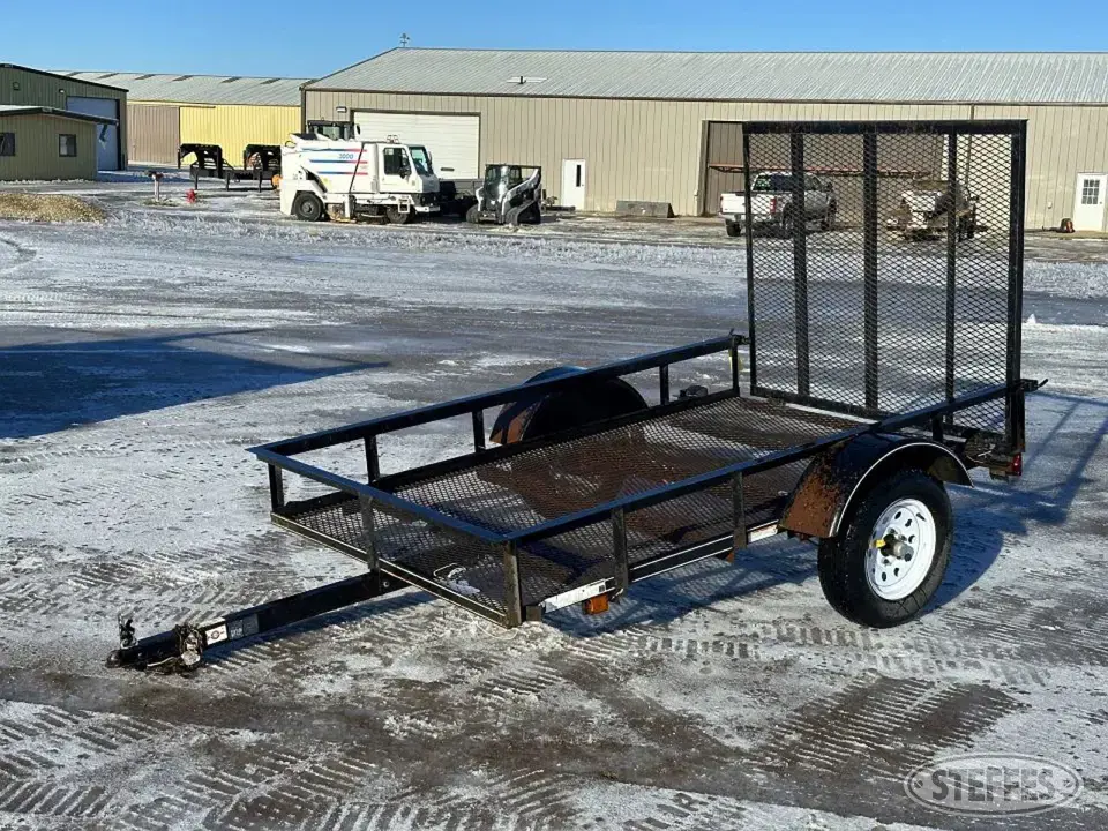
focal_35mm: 48
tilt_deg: -8.9
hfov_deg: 39.7
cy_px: 416
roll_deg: -3.1
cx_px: 554
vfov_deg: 30.3
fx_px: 1536
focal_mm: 6.86
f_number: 1.78
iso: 64
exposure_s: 1/4566
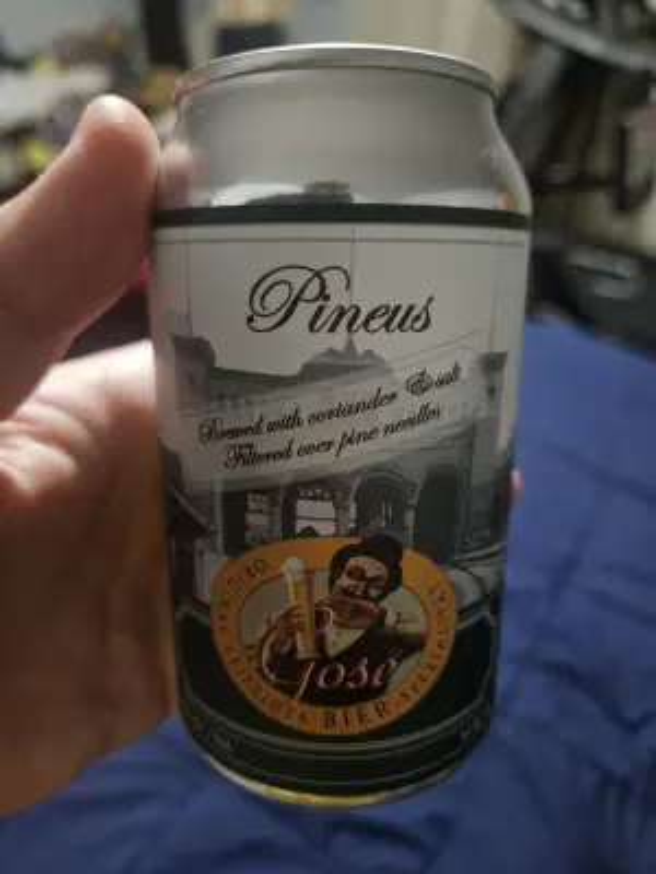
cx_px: 328
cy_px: 437
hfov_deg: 58.9
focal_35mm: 23
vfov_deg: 73.9
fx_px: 581
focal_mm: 5.4
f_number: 1.8
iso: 1000
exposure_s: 1/24
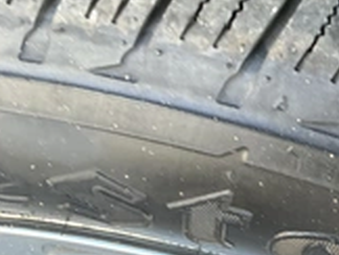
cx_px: 412
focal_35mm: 69
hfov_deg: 25.2
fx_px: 677
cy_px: 90
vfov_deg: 21.3
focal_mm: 3
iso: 64
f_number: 1.8
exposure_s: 1/94
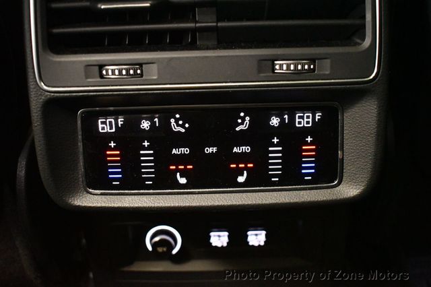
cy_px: 144
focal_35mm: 40
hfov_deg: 48.5
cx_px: 216
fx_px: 479
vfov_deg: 33.4
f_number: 4
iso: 12800
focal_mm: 27
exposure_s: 1/50
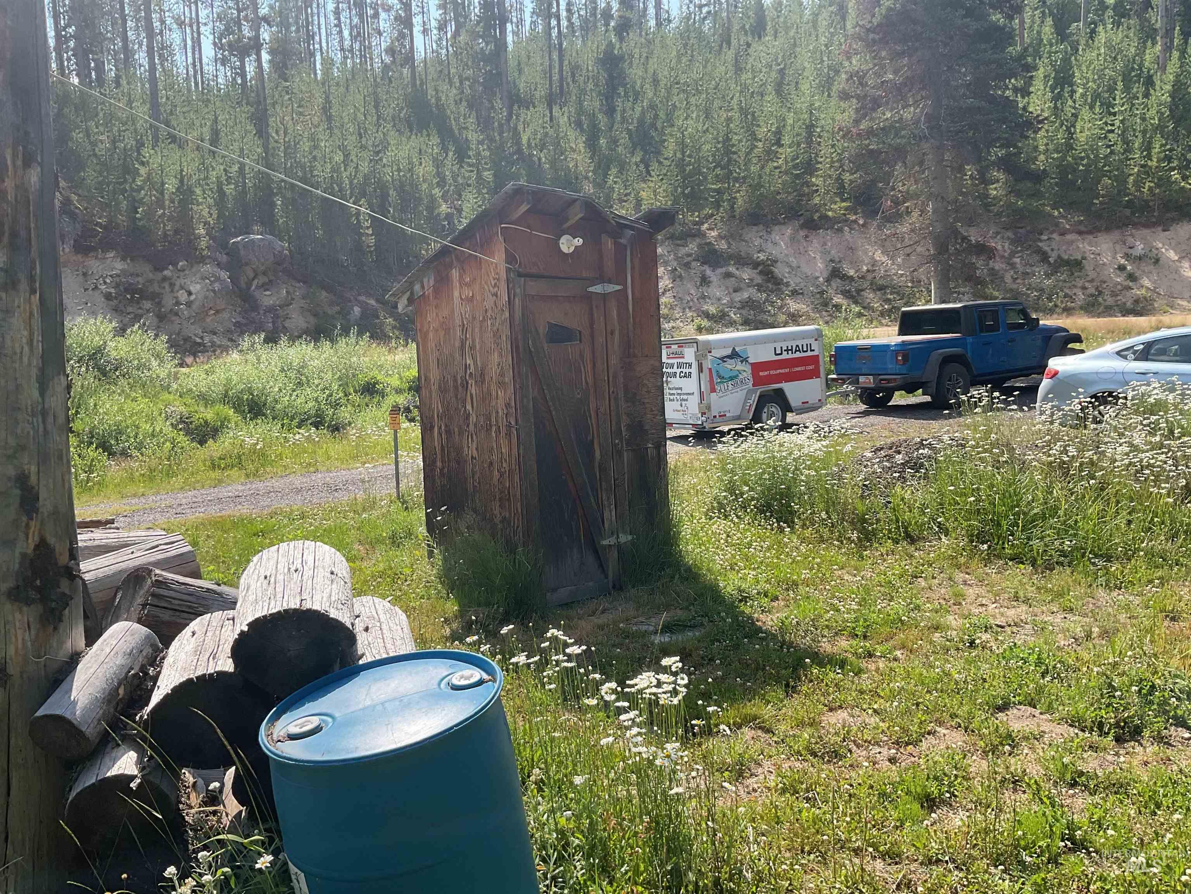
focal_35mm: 29
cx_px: 596
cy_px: 447
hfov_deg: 61.7
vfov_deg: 48.2
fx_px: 998
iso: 16
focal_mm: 3
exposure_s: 1/869
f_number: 1.8
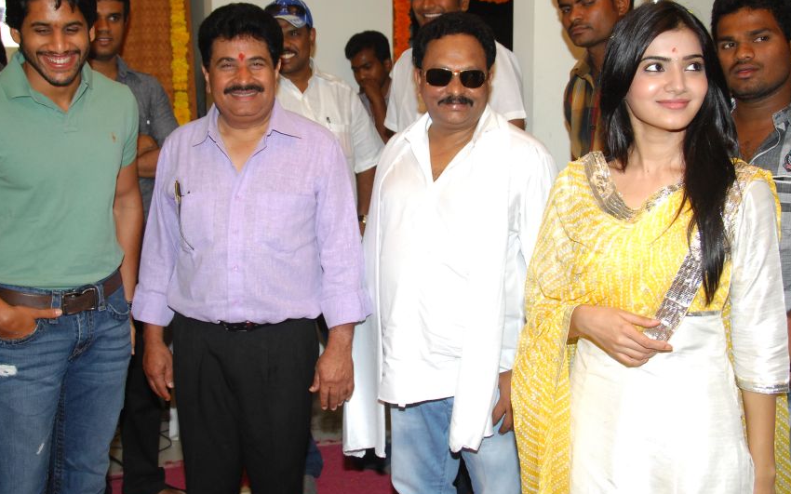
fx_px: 1069
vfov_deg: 26.0
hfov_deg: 40.6
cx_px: 380
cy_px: 195
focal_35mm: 50
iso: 400
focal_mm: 27
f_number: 5.6
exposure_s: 1/160
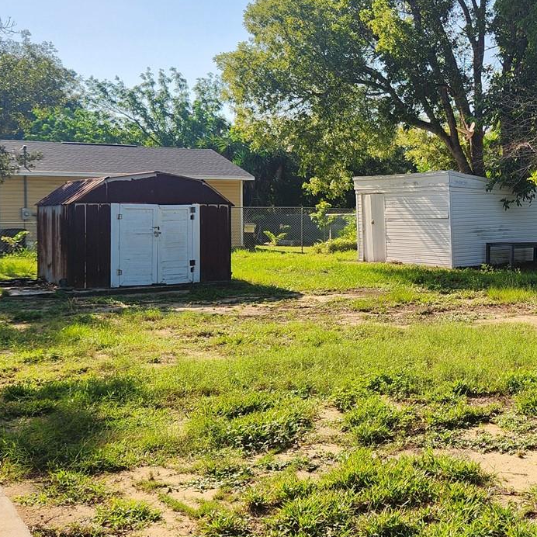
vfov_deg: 36.0
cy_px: 238
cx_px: 465
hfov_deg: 34.4
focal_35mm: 47
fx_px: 825
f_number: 1.8
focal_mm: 5.4
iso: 20
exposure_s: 1/1276
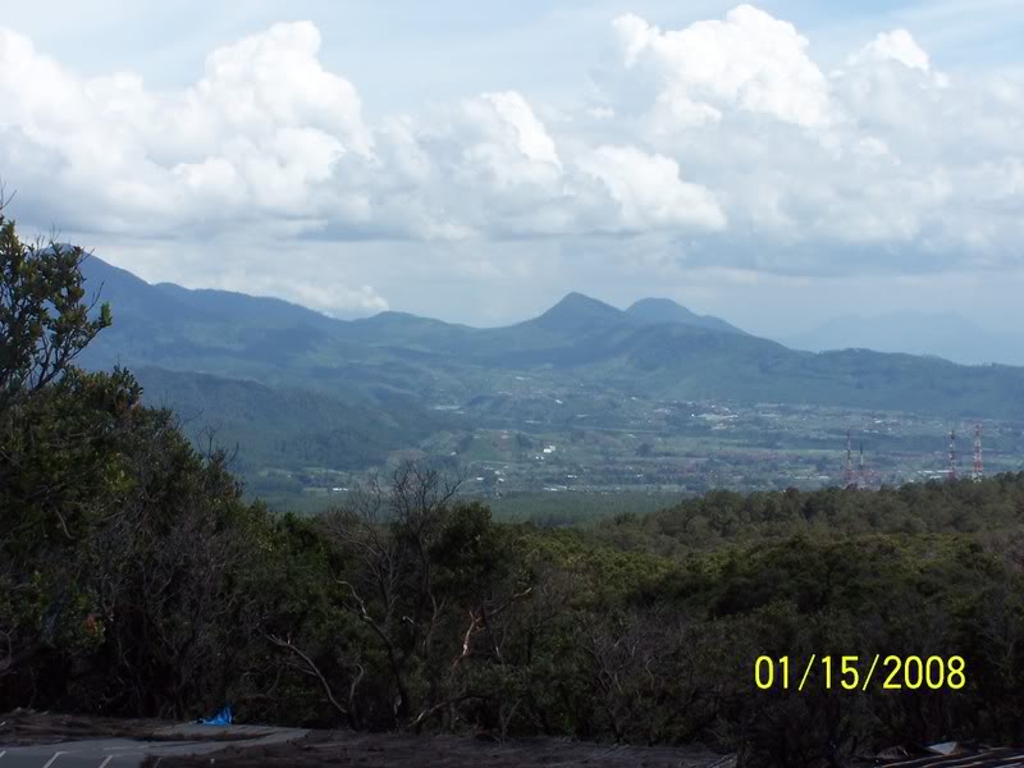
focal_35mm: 67
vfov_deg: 21.9
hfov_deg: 29.0
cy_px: 384
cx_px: 512
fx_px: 1982
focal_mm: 11.1
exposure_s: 1/350
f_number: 6.3
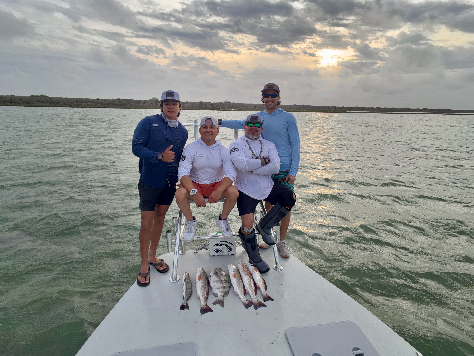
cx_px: 237
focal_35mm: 19
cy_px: 178
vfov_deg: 68.7
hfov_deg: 84.7
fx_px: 260
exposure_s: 1/258
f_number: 1.9
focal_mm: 2.71
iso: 32
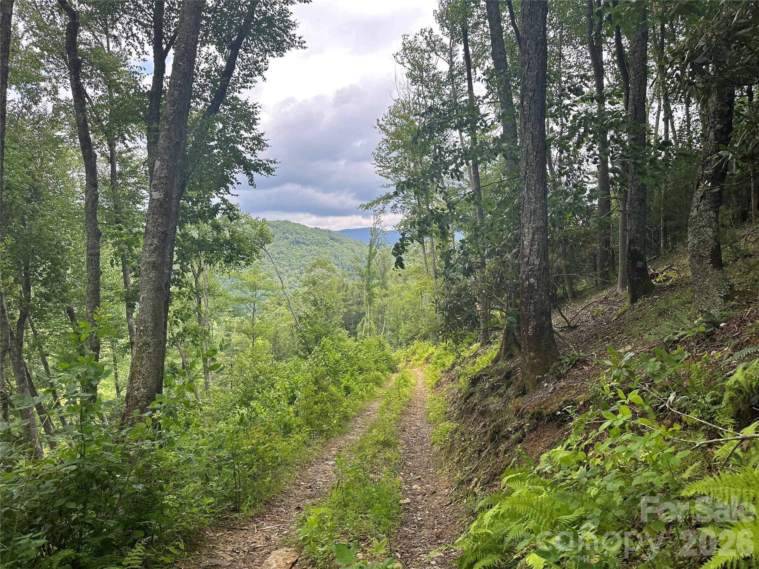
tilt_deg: -1.8
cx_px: 380
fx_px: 526
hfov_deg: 71.6
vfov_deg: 56.8
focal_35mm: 24
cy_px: 284
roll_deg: +0.2
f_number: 1.78
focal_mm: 6.86
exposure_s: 1/1157
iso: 80
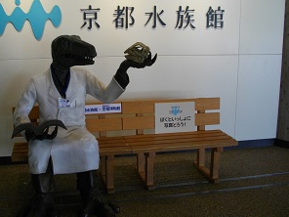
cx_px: 118
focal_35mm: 42
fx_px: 351
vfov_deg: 34.3
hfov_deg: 44.6
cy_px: 100
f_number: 2.9
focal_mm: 5.7
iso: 200
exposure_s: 1/80
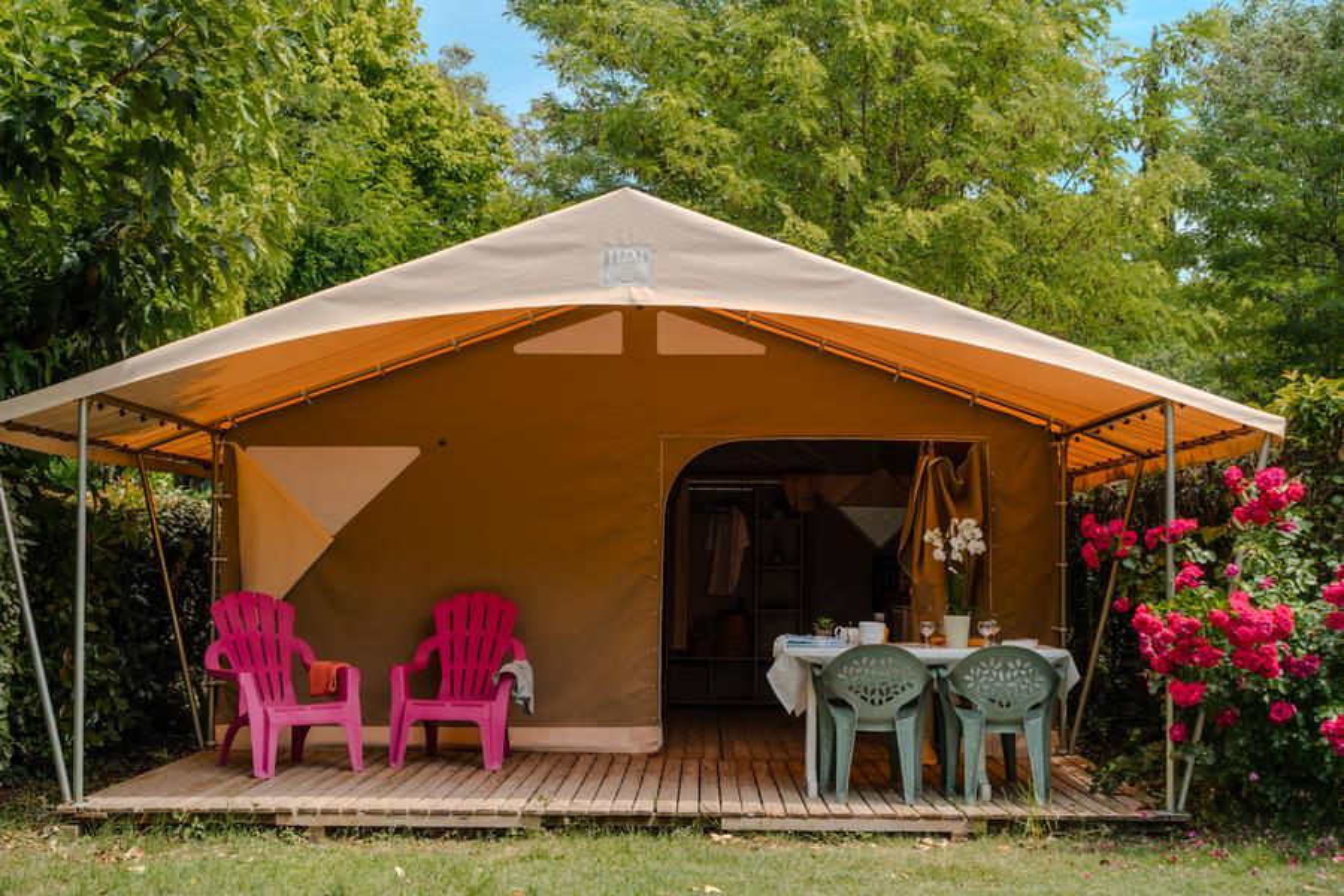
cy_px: 448
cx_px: 672
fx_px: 1717
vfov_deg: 29.2
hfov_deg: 42.7
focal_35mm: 46
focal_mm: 46
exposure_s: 1/500
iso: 320
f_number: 4
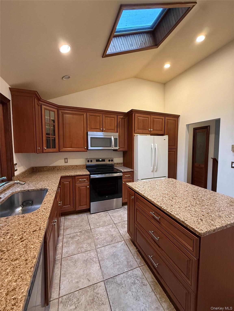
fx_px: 126
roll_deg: -0.3
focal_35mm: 14
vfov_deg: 102.1
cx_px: 117
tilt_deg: -3.8
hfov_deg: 85.7
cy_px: 156
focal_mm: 2.22
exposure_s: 1/60
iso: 400
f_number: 2.2
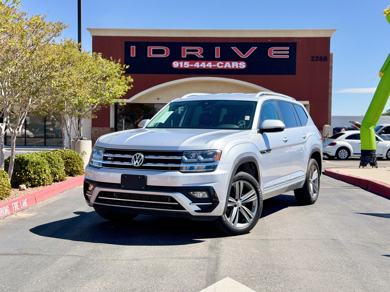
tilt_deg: -1.5
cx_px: 195
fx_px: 541
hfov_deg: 39.7
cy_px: 146
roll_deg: -0.1
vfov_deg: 30.3
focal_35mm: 48
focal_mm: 6.76
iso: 80
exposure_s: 1/4098
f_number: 1.78
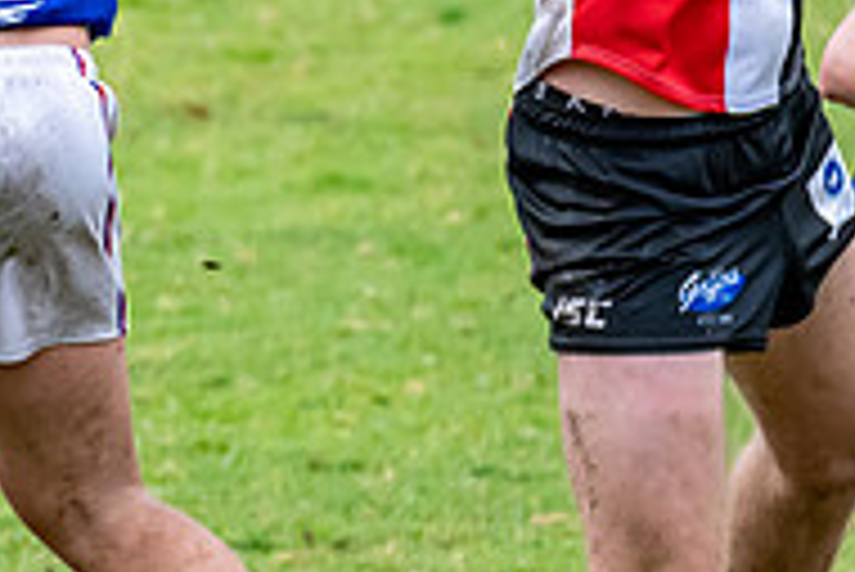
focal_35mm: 1753
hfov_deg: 1.2
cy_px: -257
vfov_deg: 0.8
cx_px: 35
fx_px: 41664
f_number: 7.1
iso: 1250
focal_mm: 300
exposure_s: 1/2000
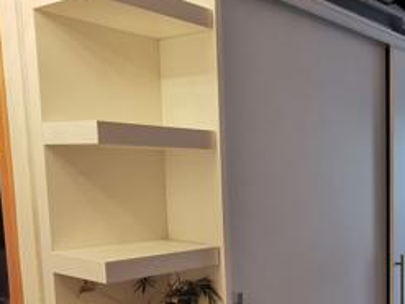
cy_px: 225
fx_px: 515
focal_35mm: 44
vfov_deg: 32.3
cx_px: 436
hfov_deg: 36.8
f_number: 2.2
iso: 320
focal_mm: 2.26
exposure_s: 1/33.3
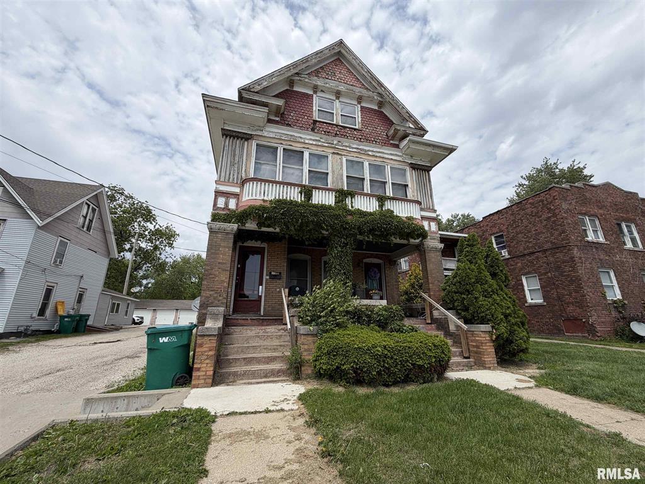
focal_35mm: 14
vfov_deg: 85.7
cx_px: 322
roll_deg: -1.3
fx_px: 261
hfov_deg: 102.1
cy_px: 242
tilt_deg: +15.4
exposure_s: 1/1189
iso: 20
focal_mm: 2.22
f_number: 2.2
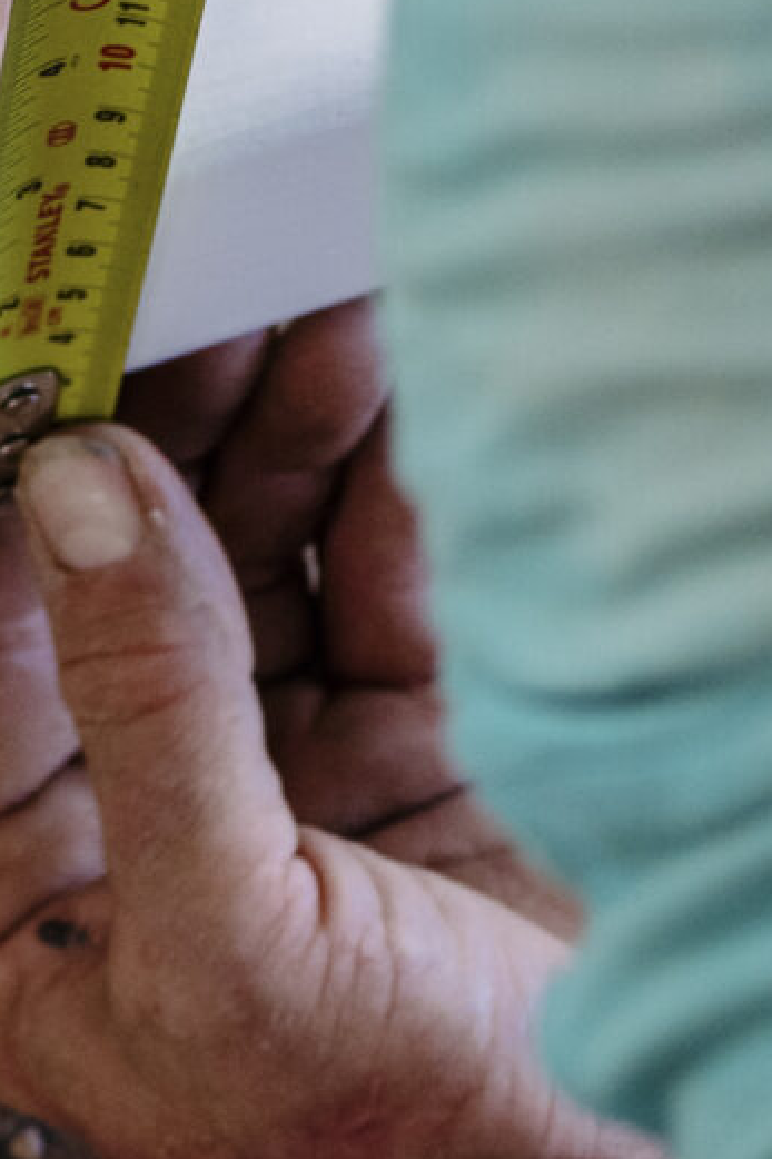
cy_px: 1410
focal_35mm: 418
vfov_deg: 4.9
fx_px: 13454
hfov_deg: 3.3
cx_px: 151
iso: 800
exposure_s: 1/80
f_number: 4.5
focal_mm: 85
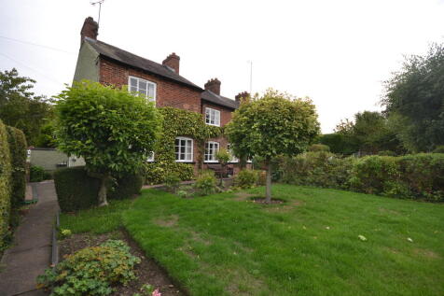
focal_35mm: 15
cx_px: 222
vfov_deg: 77.3
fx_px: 185
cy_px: 148
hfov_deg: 100.4
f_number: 6.3
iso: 100
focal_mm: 10
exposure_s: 1/160
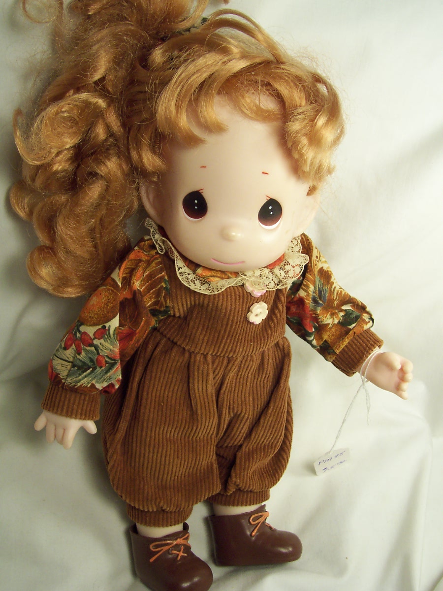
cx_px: 222
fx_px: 631
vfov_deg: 50.1
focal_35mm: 37
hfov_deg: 38.7
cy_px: 296
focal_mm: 5.6
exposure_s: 1/250
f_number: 2.8
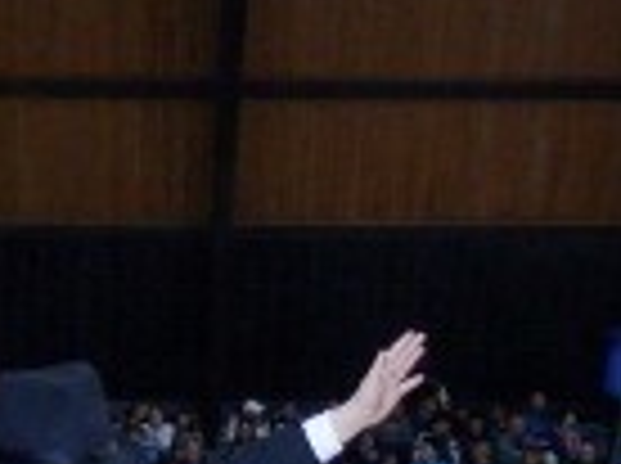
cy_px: 734
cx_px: 104
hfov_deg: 17.9
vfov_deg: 12.7
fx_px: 1952
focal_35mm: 109
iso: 250
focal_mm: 5.5
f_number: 3.3
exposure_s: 1/30
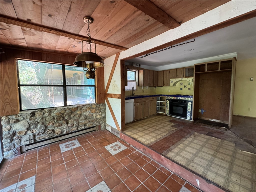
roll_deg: -0.8
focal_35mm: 14
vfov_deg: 85.7
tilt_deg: -5.3
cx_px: 128
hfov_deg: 102.1
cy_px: 96
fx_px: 104
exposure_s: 1/68
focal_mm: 2.22
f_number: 2.2
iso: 320
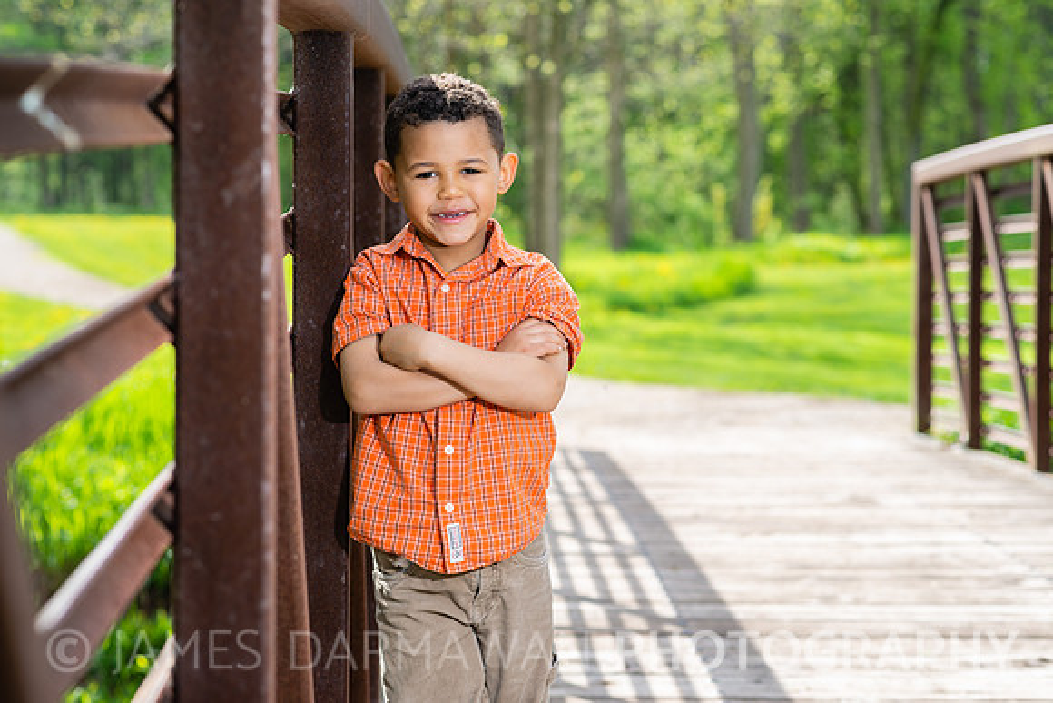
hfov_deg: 23.9
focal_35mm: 85
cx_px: 526
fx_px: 2487
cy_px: 352
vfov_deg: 16.1
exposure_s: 1/200
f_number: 5
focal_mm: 85
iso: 100
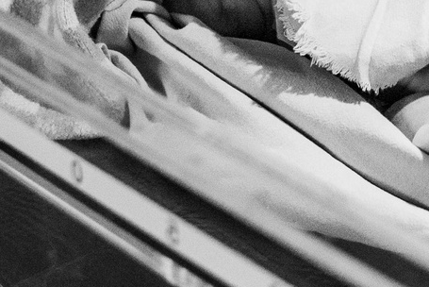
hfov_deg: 14.8
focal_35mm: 135
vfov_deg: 9.5
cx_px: 459
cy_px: -274
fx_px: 1610
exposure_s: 1/1600
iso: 3200
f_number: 2.8
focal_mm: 24
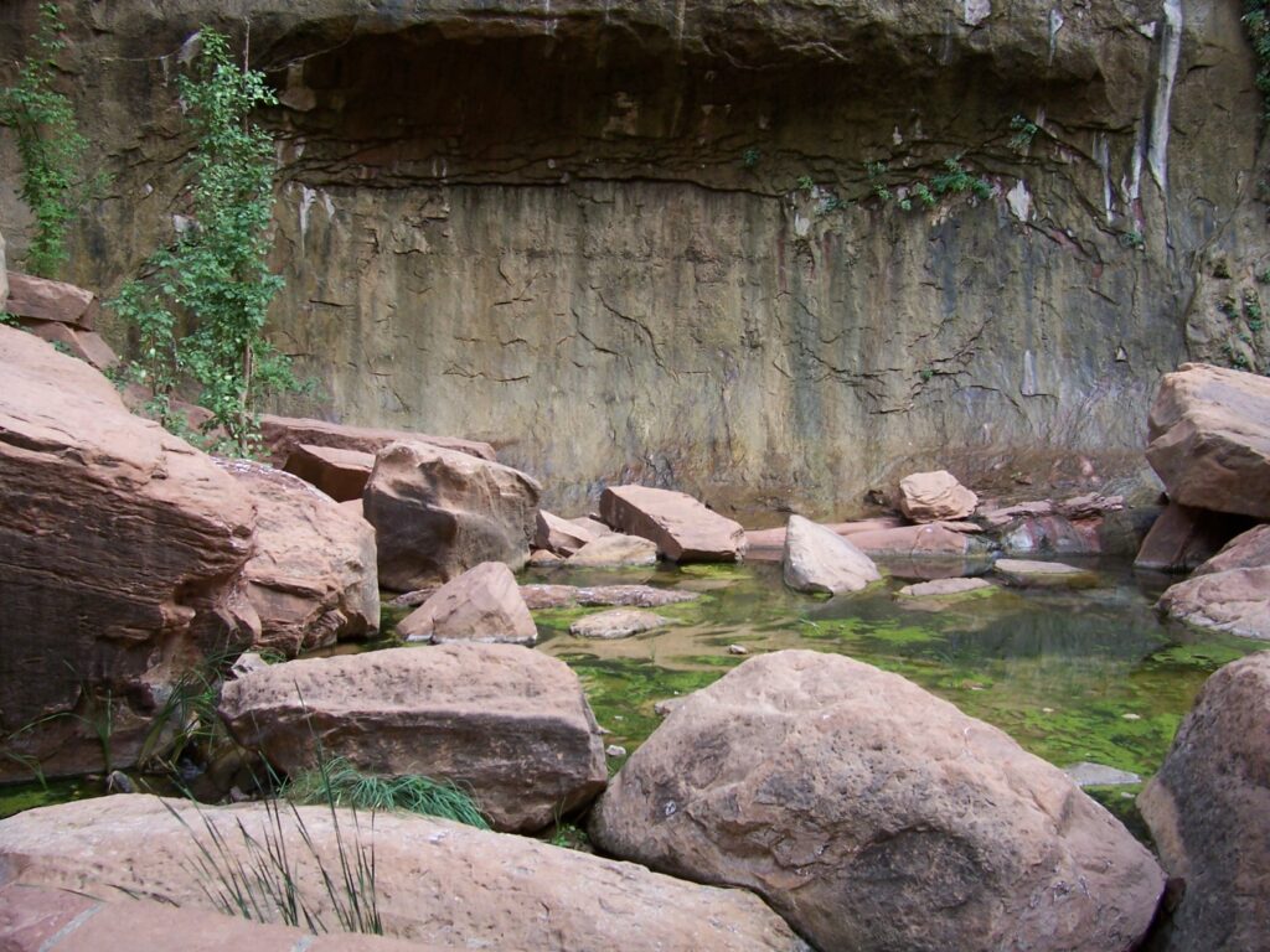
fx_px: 1247
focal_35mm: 34
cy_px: 476
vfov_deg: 41.8
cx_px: 635
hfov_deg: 54.0
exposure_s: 1/180
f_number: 2.7
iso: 80
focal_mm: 5.6
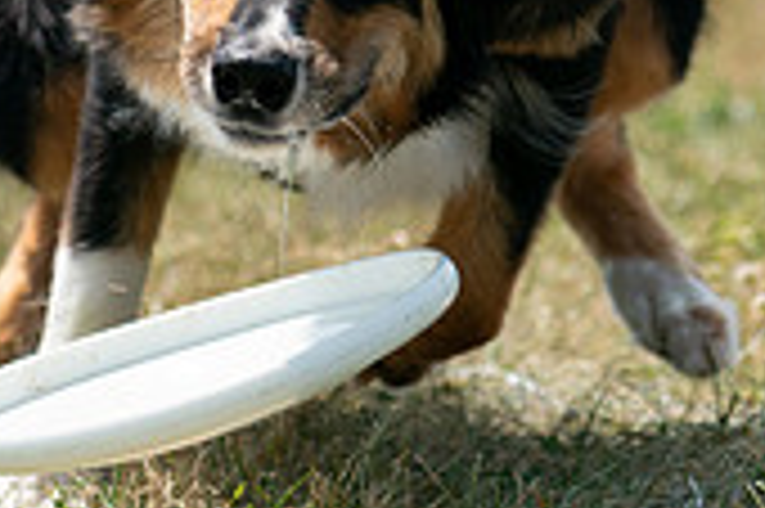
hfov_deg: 3.0
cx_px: 405
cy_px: -205
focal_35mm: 682
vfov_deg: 2.0
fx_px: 14478
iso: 800
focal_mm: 200
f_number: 5.6
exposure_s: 1/4000
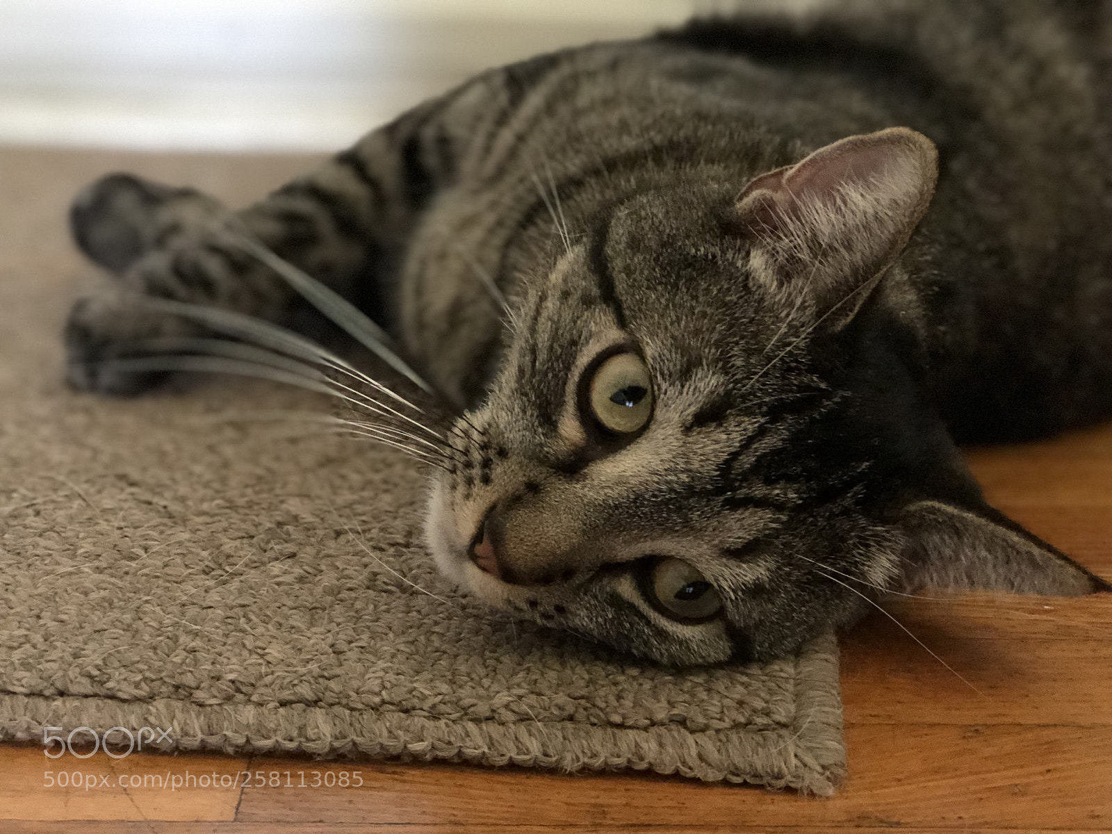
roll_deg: -1.1
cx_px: 556
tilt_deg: -19.9
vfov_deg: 25.7
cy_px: 417
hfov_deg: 33.8
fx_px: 1831
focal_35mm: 57
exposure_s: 1/60
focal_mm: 6.6
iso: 1250
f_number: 2.8
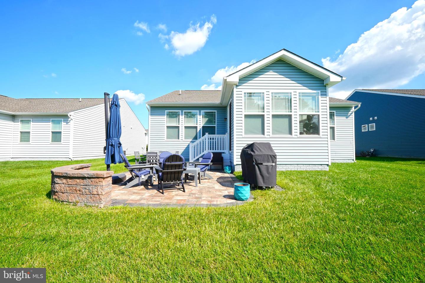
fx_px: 177
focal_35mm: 15
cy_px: 142
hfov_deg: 100.4
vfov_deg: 77.3
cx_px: 212
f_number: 8
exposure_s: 1/250
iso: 125
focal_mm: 10
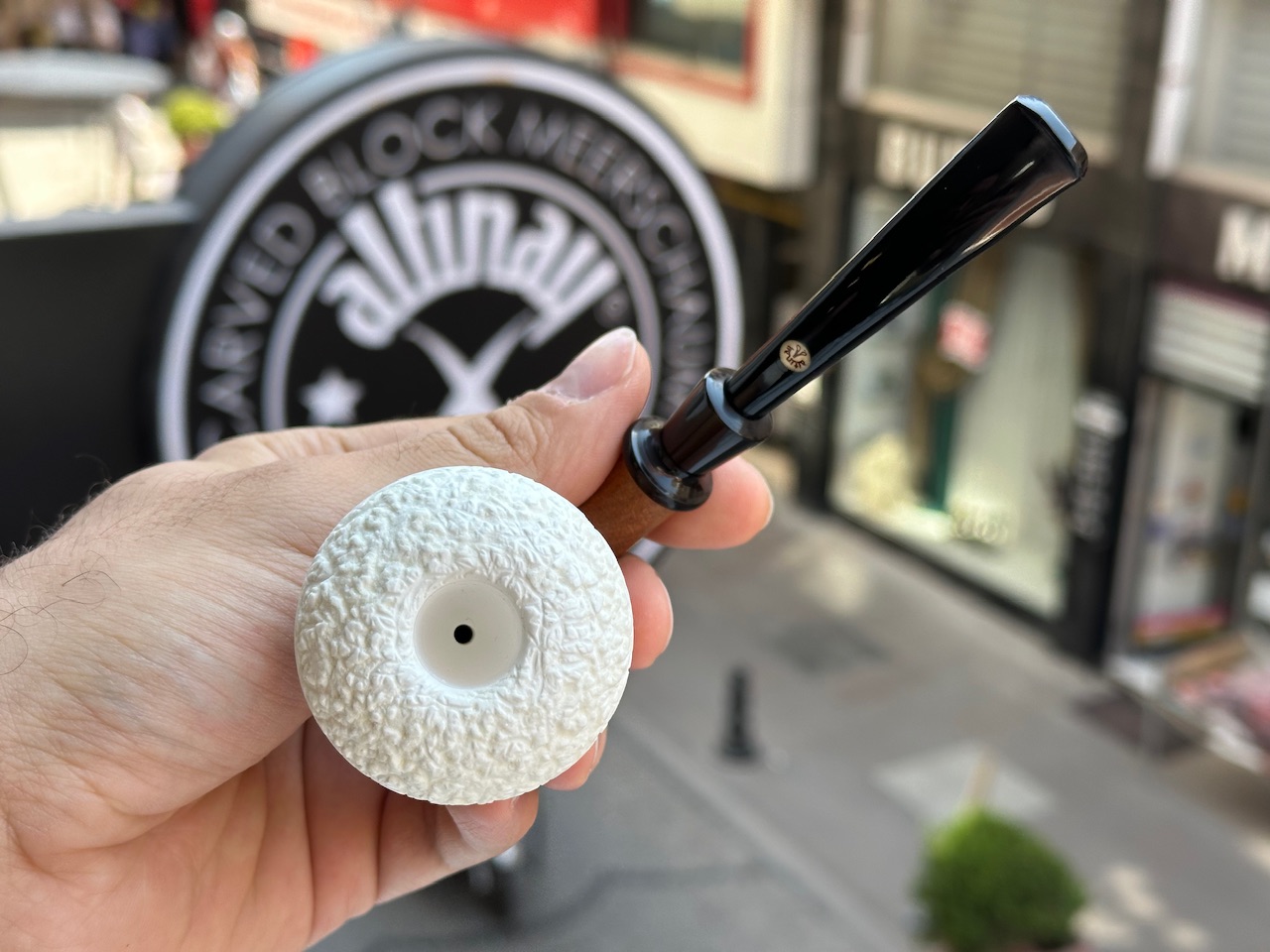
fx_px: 1761
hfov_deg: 39.7
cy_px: 476
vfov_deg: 30.3
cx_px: 635
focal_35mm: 48
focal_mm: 6.86
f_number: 1.78
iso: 64
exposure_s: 1/529
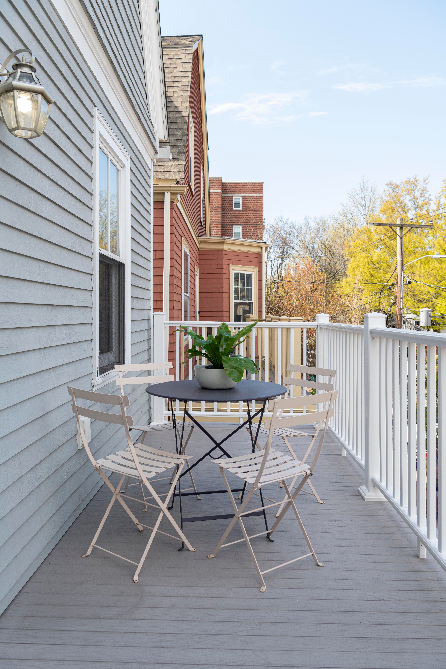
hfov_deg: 46.4
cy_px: 334
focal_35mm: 28
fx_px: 520
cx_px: 223
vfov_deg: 65.5
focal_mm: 28
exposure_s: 1/160
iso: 200
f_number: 8
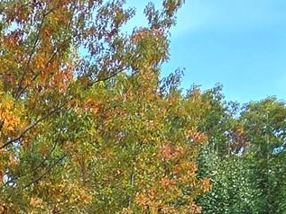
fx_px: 694
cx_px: -146
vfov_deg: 12.6
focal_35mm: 84
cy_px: 548
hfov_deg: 20.0
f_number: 2.2
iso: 64
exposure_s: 1/120
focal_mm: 2.2
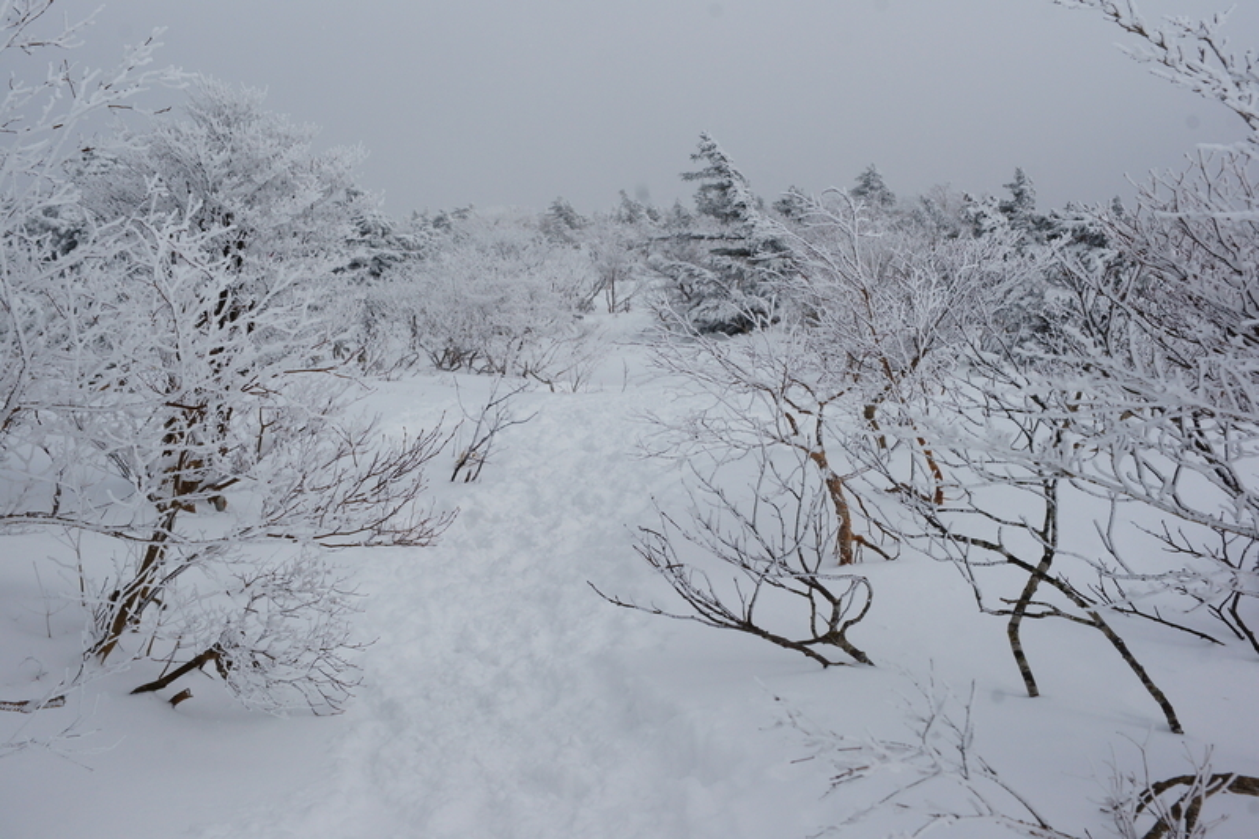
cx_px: 630
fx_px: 1748
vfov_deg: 27.0
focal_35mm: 50
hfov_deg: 39.6
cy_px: 420
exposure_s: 1/3200
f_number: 8
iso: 200
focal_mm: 50
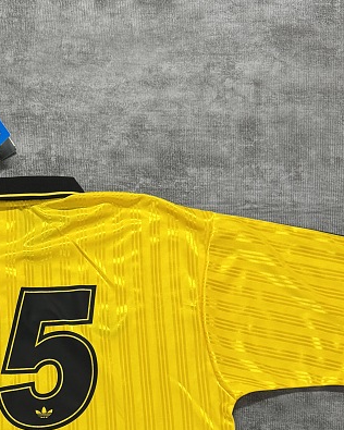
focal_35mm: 64
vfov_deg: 28.2
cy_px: 403
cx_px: 11
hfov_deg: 23.0
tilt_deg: -78.7
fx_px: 814
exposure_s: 1/50
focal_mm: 6.76
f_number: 1.78
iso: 200
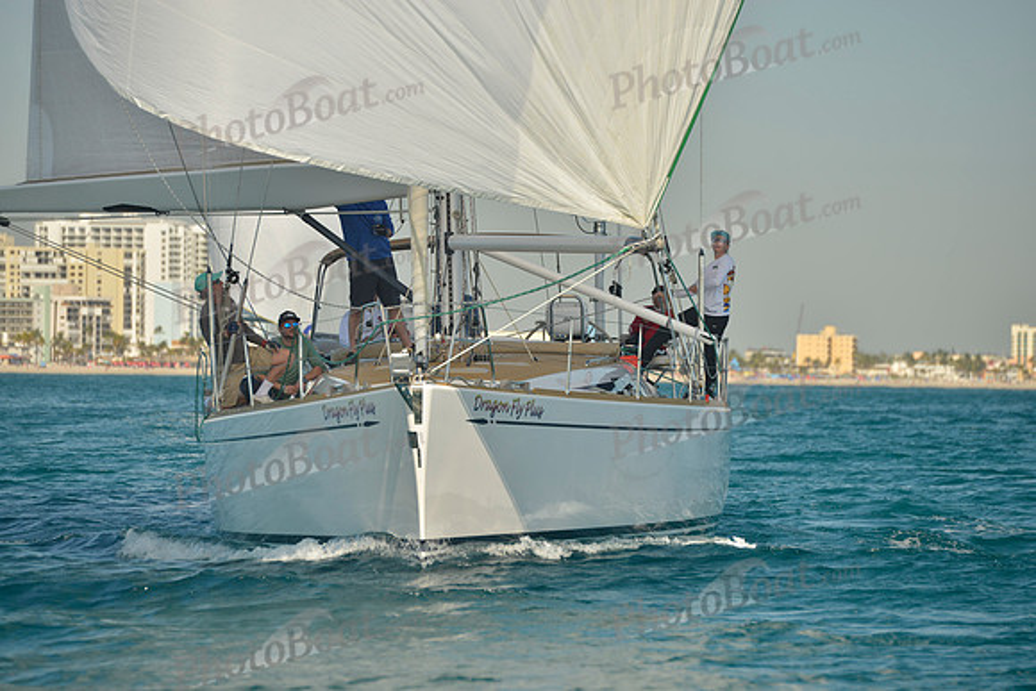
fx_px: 5757
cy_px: 346
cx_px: 518
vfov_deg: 6.9
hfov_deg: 10.3
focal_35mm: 200
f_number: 6.3
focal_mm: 200
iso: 200
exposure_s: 1/640
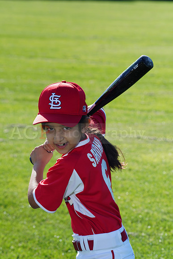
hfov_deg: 7.1
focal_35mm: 194
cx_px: 86
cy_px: 130
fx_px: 1397
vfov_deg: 10.6
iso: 200
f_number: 10
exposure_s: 1/200
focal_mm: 194
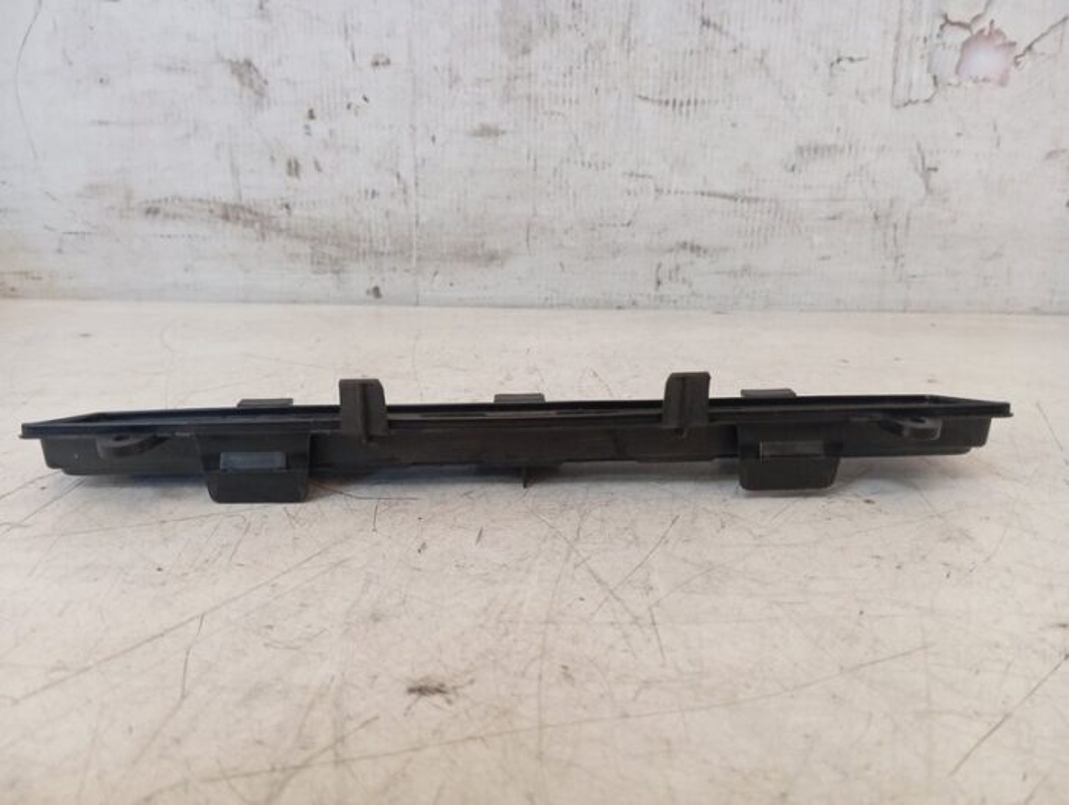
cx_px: 534
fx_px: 866
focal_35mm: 28
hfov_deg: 63.4
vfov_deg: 49.9
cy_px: 402
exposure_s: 1/33.3
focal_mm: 4.22
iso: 789
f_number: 1.8
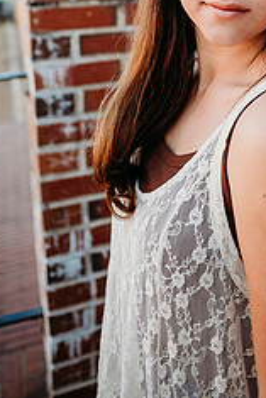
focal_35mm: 46
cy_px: 19
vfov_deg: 38.8
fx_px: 509
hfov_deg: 28.4
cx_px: 229
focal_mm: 24
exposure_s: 1/400
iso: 100
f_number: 2.2
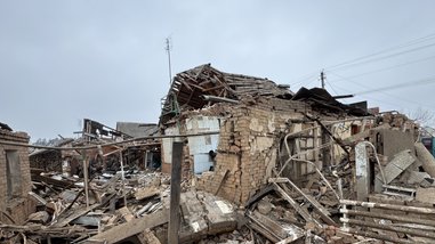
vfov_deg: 66.0
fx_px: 184
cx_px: 226
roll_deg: +1.5
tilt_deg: -2.4
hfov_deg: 99.3
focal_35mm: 16
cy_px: 153
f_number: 2.2
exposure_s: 1/327
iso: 40
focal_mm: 2.22
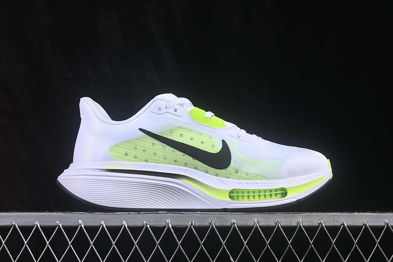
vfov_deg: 18.2
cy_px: 131
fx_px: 819
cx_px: 196
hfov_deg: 27.0
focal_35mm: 75
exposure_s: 1/80
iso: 160
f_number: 8
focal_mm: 50
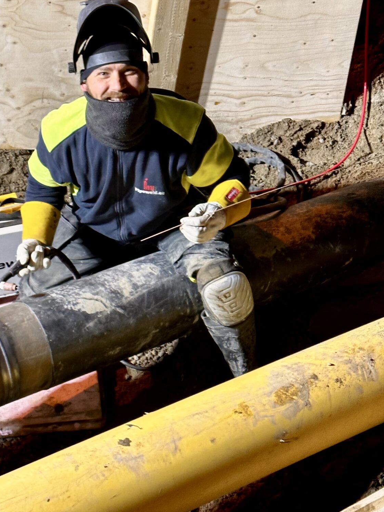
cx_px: 63
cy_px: 233
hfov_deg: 17.8
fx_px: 1213
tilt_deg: -39.4
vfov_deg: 23.8
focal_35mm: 82
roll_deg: -5.8
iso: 125
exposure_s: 1/50
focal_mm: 6.86
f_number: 1.78
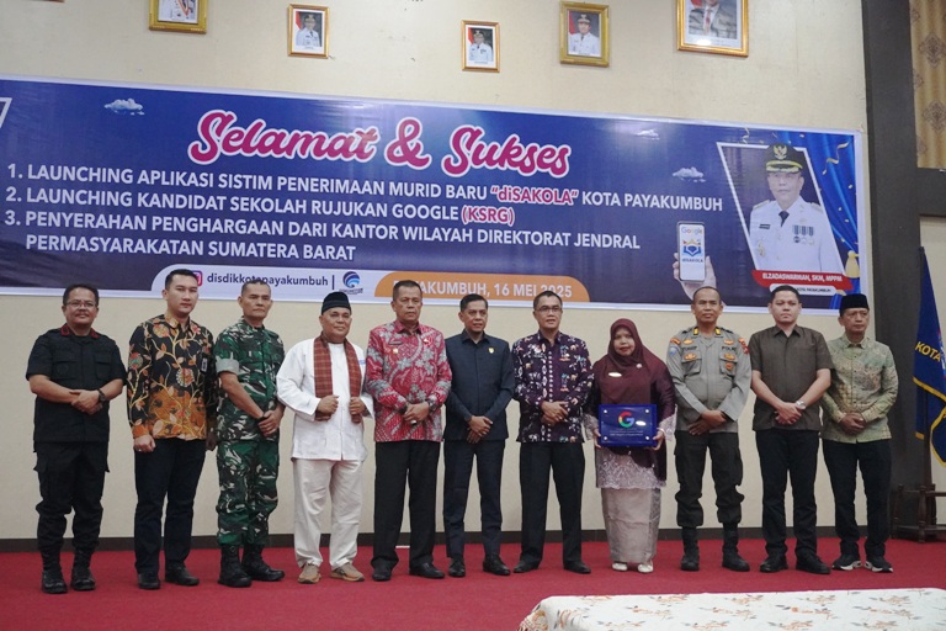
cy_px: 316
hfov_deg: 49.6
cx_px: 473
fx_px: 1025
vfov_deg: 34.2
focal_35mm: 39
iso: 6400
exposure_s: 1/160
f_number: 4.5
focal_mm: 26
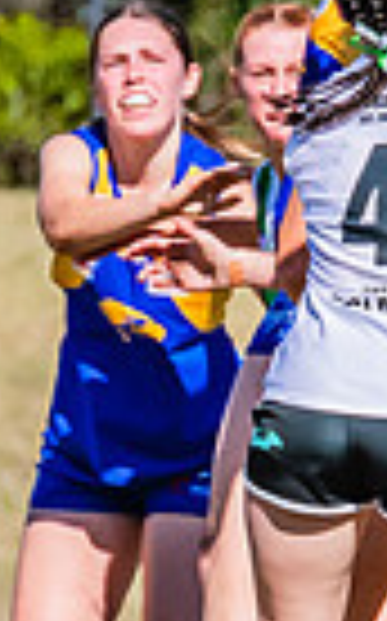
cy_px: 116
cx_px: 281
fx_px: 53877
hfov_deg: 0.4
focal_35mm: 3186
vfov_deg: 0.7
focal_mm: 420
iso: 640
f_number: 11
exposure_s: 1/1250
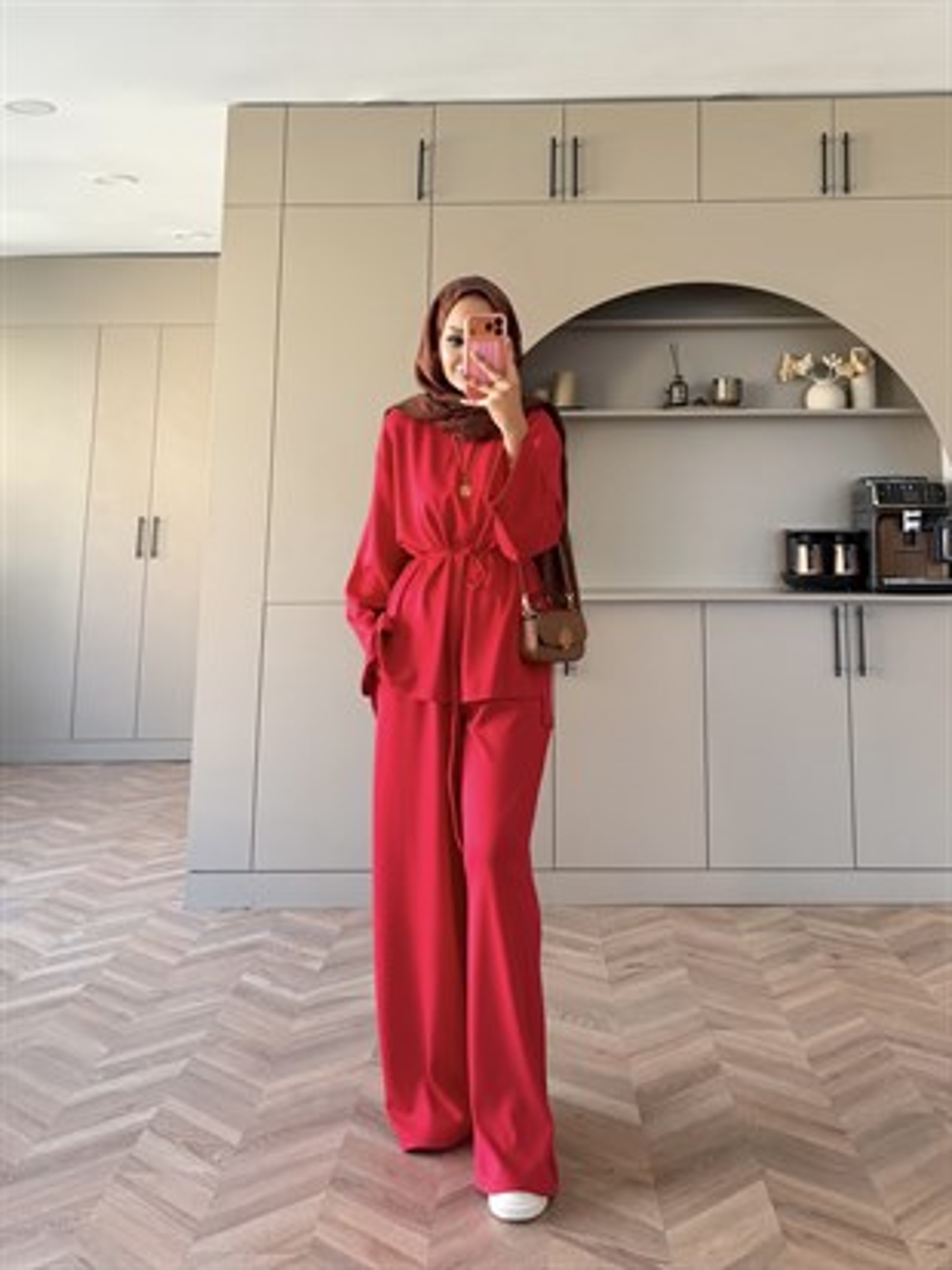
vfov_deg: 71.6
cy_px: 635
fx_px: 880
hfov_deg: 56.8
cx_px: 476
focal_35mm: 24
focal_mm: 6.76
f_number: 1.78
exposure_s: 1/121
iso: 160
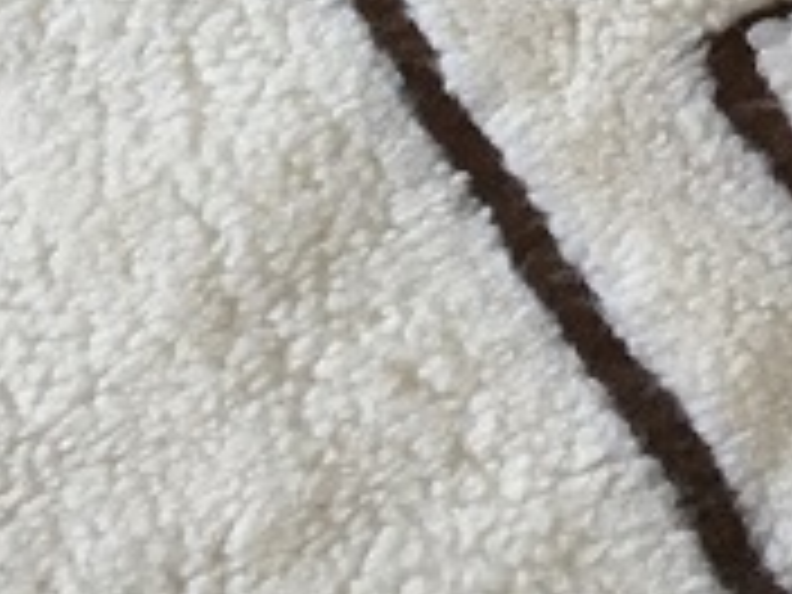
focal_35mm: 165
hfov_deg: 11.4
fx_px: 3775
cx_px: 1287
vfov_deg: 8.5
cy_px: -666
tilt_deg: -52.1
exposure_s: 1/33
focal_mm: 4.15
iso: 100
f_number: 2.2
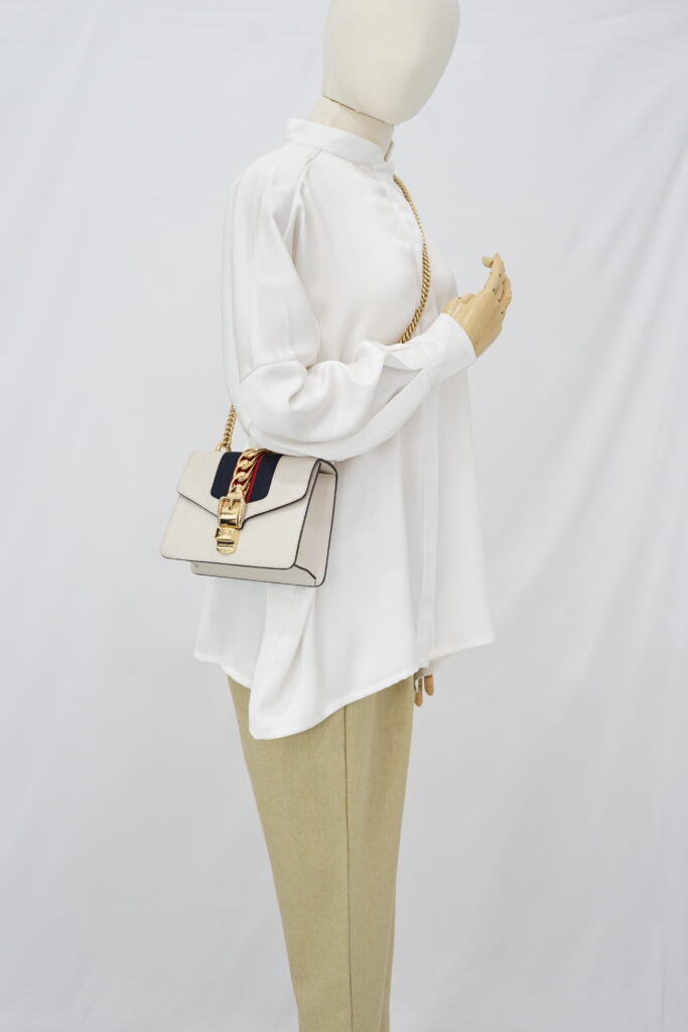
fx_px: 1433
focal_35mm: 50
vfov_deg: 39.6
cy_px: 516
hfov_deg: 27.0
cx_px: 344
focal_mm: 50
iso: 640
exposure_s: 1/13
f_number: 6.3
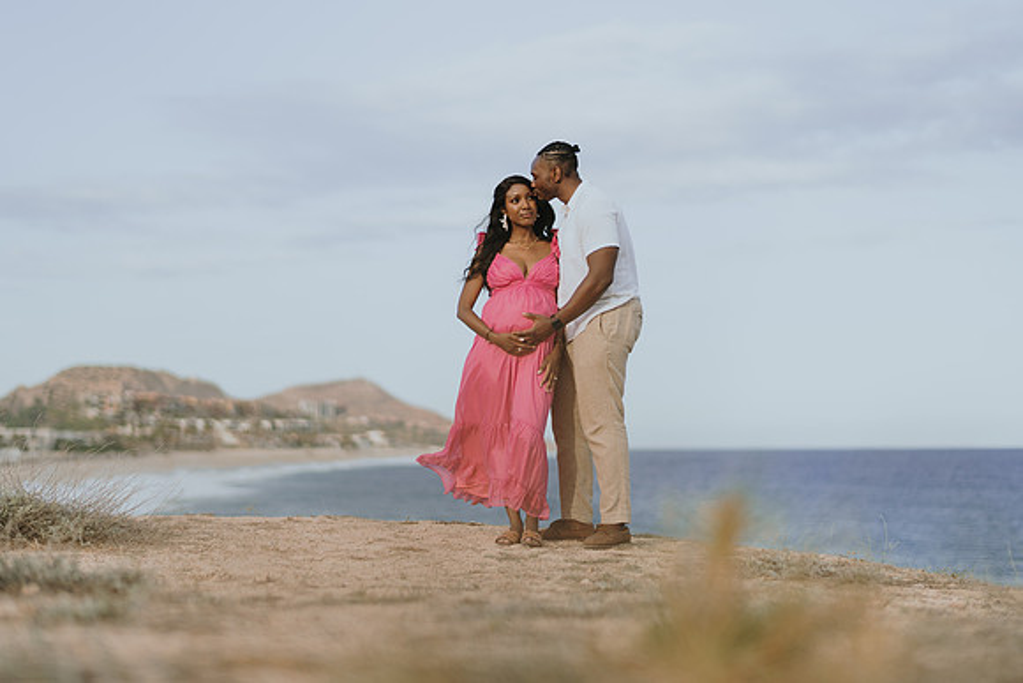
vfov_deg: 23.1
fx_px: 1673
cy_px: 342
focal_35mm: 59
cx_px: 512
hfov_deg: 34.0
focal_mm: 58
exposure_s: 1/2500
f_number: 1.4
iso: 50
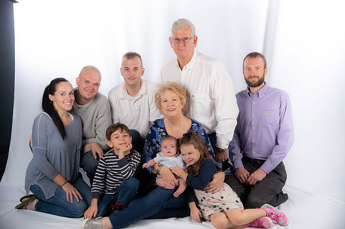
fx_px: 623
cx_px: 172
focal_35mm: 65
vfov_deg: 20.9
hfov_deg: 31.0
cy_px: 114
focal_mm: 65
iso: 100
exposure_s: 1/200
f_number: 5.6
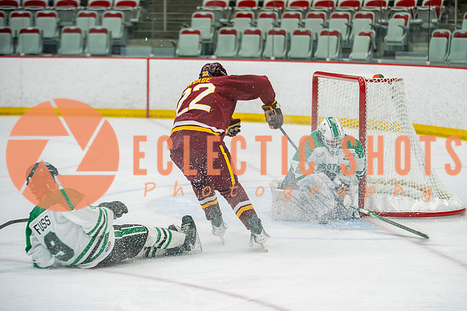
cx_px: 270
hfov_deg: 16.6
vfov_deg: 11.1
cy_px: 155
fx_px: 1600
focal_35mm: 123
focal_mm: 105
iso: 640
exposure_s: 1/640
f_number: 2.8
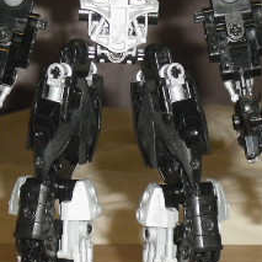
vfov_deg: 12.3
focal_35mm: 141
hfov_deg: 12.4
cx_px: 128
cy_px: 63
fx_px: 1207
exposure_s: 1/60
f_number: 3.8
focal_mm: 9.4
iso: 400
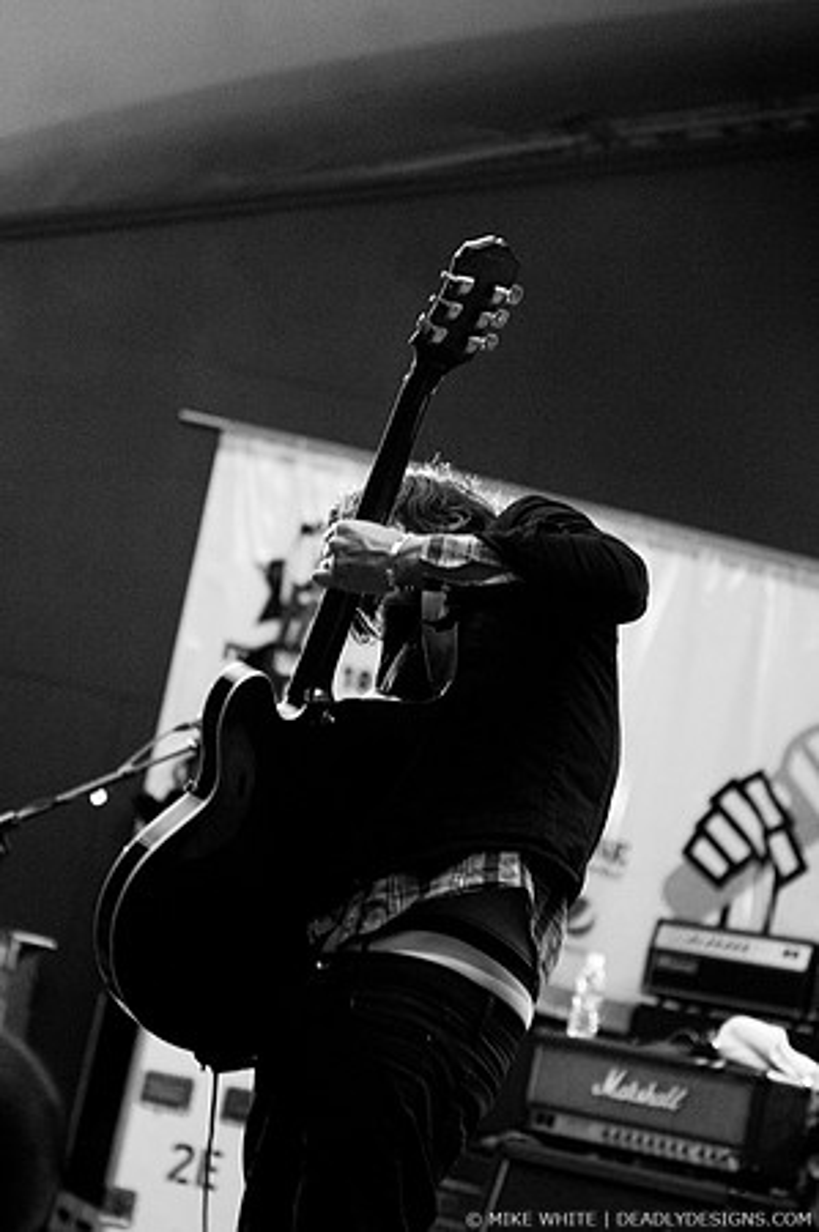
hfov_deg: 13.0
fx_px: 3591
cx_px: 410
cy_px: 616
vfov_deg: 19.5
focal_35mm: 105
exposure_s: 1/60
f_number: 2.8
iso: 1000
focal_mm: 70
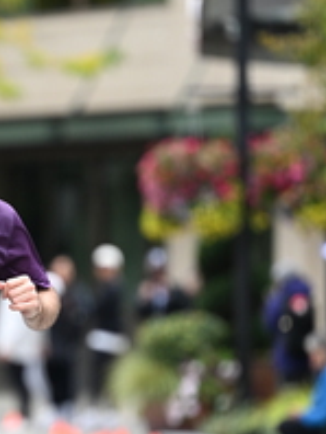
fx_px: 6177
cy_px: 265
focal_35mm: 493
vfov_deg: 4.0
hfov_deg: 3.0
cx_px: -1
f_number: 2.8
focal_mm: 185
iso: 640
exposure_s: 1/2000
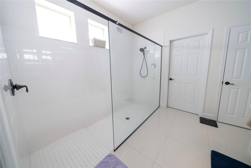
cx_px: 126
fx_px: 84
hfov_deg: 112.6
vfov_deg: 90.1
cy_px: 84
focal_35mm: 12
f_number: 5
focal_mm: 12
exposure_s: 1/13
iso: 160
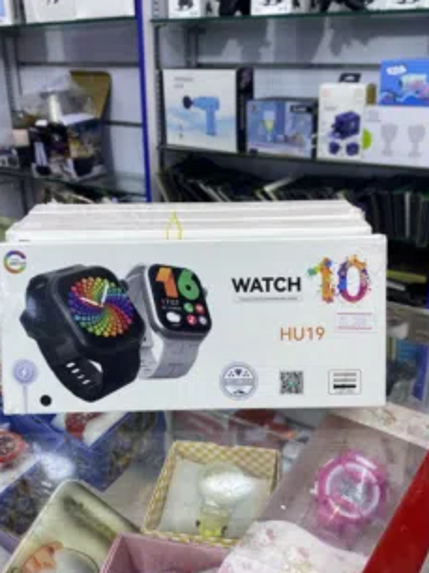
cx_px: 210
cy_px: 292
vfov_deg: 54.0
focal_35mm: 34
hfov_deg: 41.7
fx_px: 563
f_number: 1.8
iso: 40
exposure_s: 1/100
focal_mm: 4.25
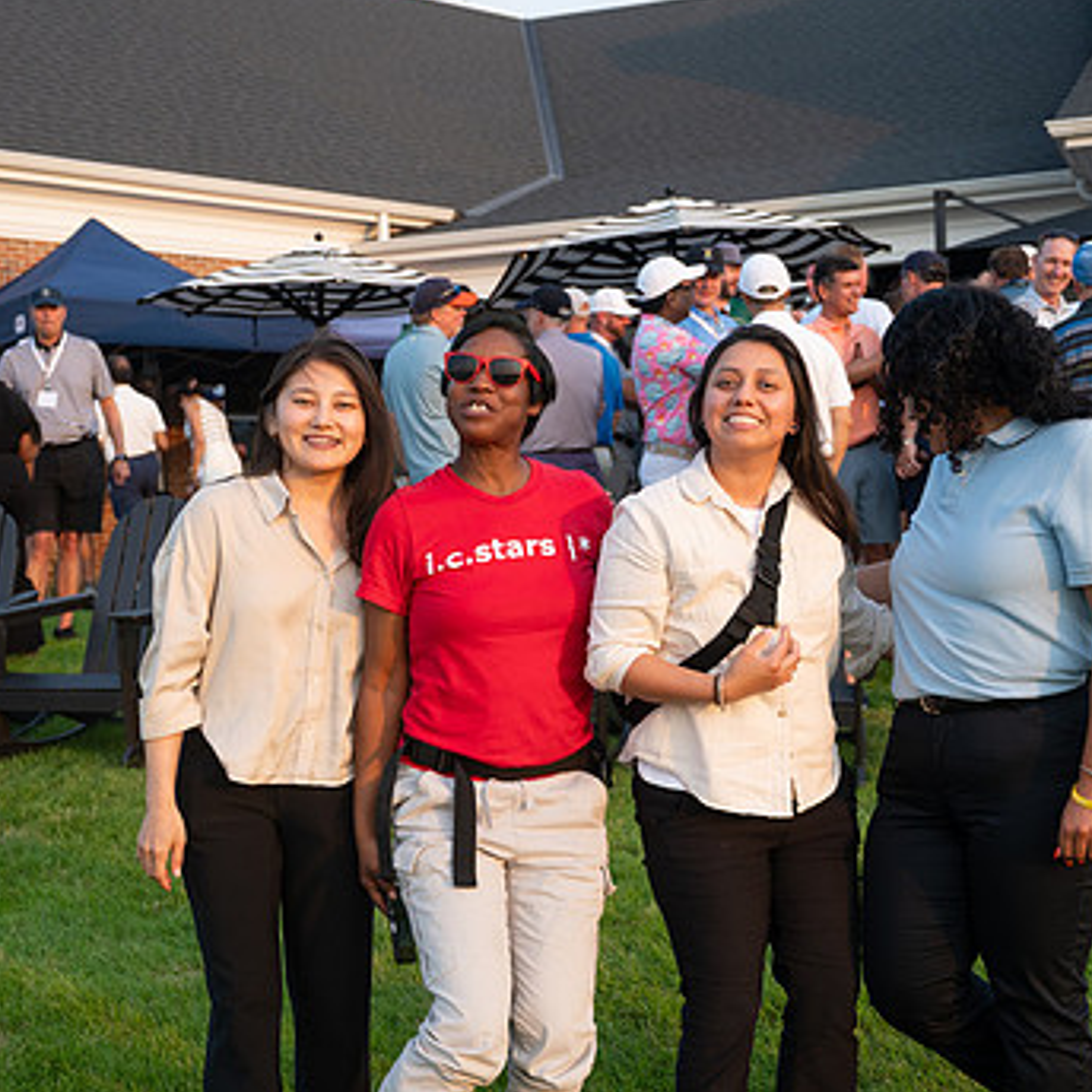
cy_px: 594
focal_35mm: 53
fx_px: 1892
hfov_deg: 32.2
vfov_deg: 32.2
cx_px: 575
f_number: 4
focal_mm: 37
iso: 500
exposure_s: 1/1000
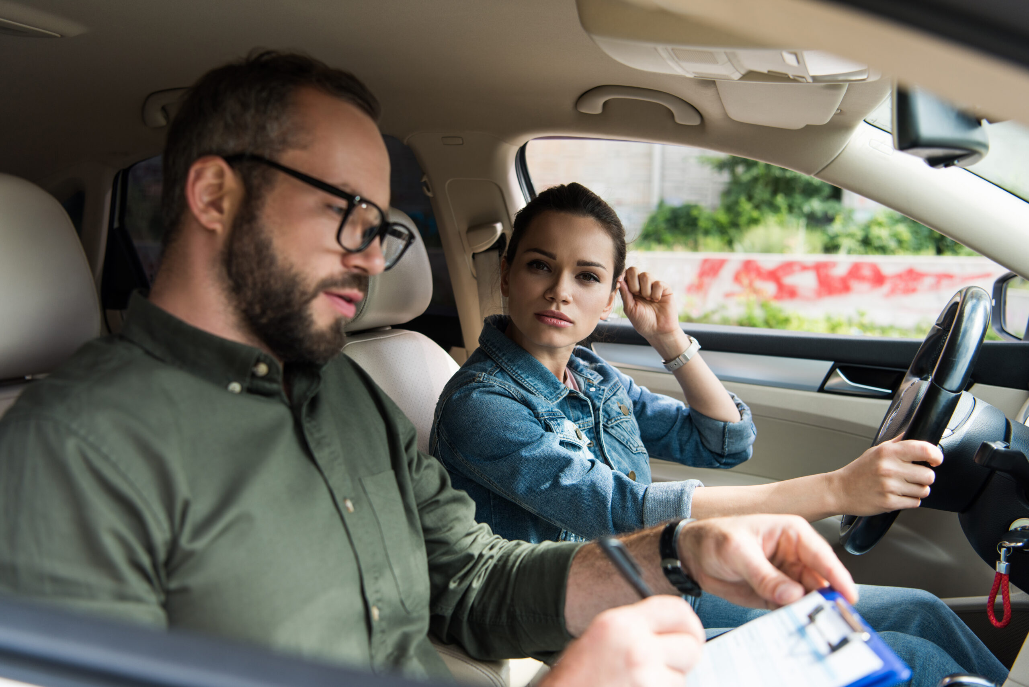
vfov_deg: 36.9
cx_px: 514
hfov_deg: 53.1
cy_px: 344
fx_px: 1029
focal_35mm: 36
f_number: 3.5
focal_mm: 36
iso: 125
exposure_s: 1/320
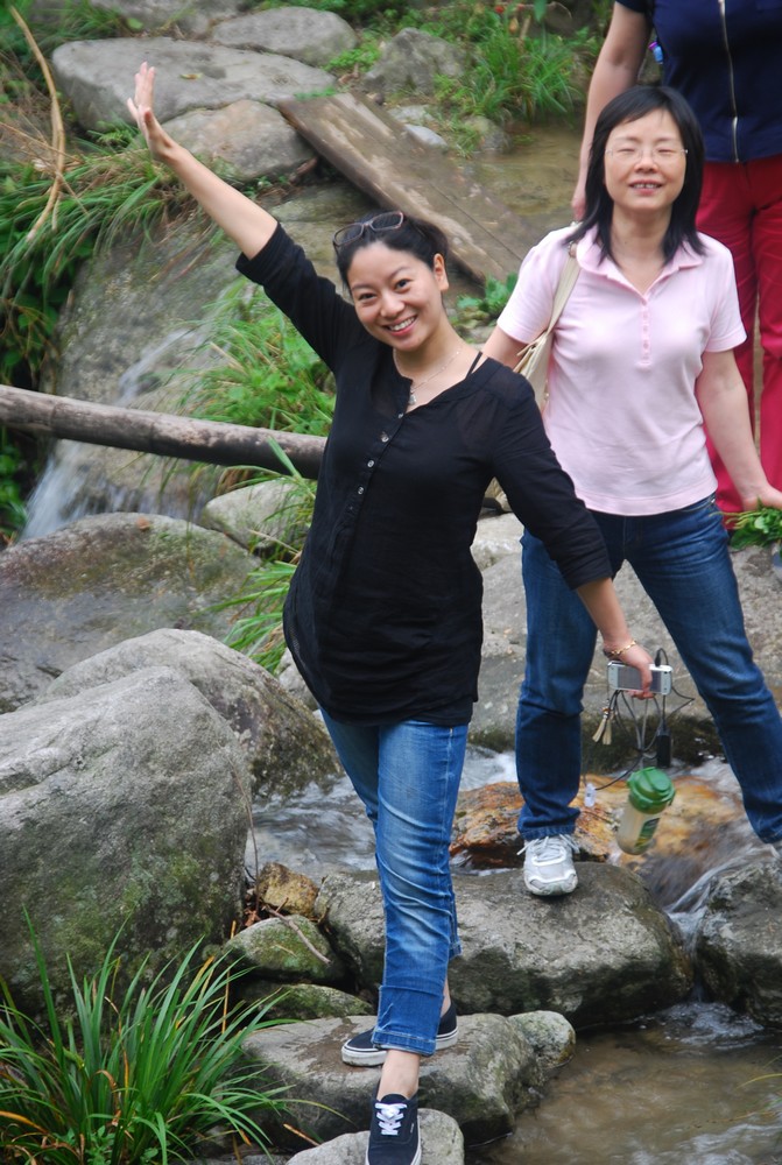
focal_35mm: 174
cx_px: 391
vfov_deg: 11.8
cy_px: 582
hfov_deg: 7.9
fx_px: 5644
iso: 100
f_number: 6.3
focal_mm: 116
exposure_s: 1/40
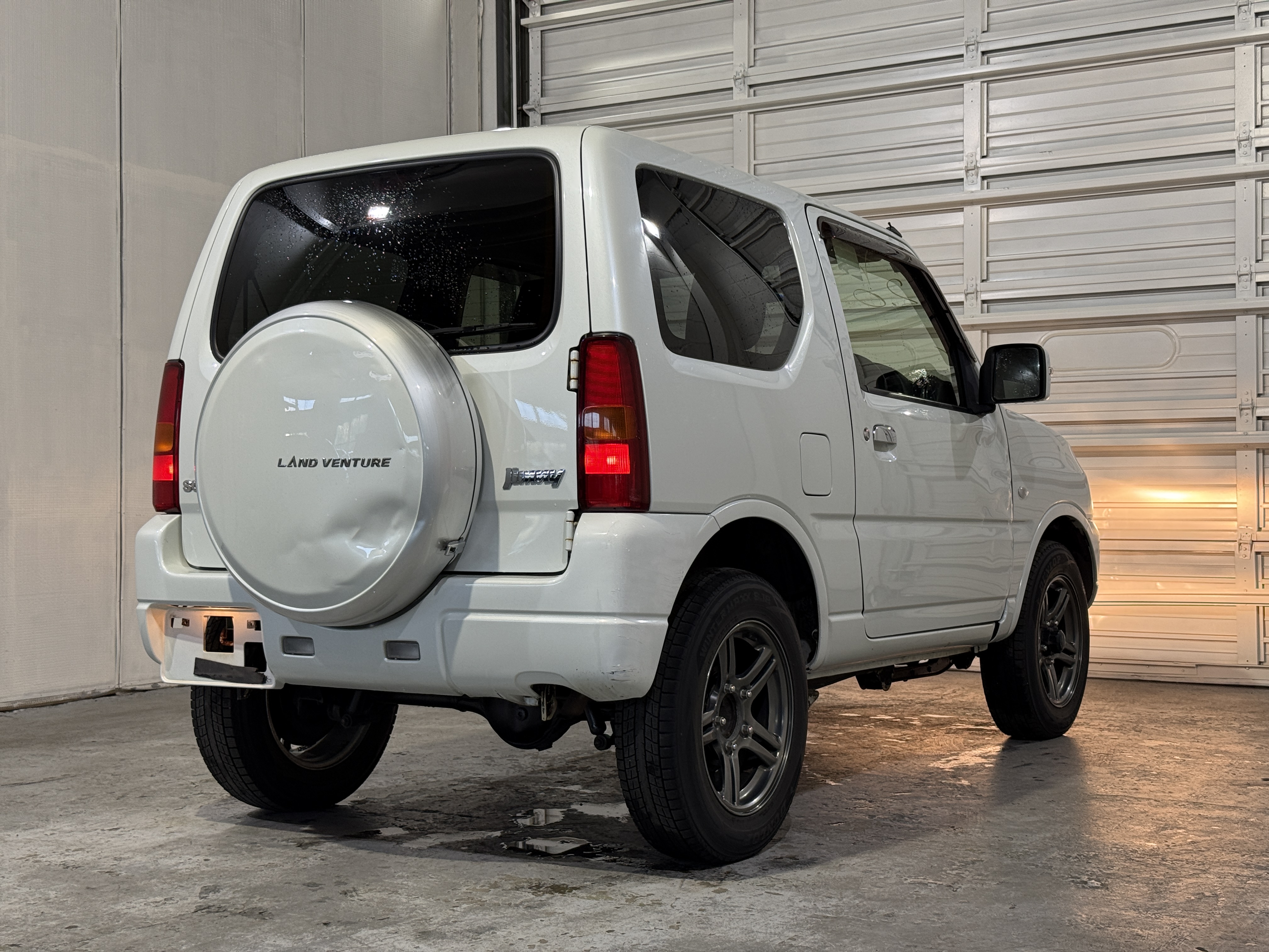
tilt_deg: +0.5
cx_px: 634
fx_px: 1760
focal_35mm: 48
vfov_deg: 30.3
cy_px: 476
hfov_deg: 39.7
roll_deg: +0.1
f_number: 1.78
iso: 64
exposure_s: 1/60
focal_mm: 6.76
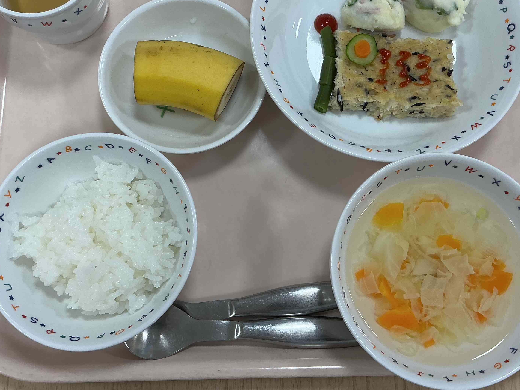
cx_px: 267
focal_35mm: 42
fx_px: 631
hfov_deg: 44.8
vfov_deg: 34.1
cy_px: 132
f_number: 1.8
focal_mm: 3
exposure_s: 1/100
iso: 25
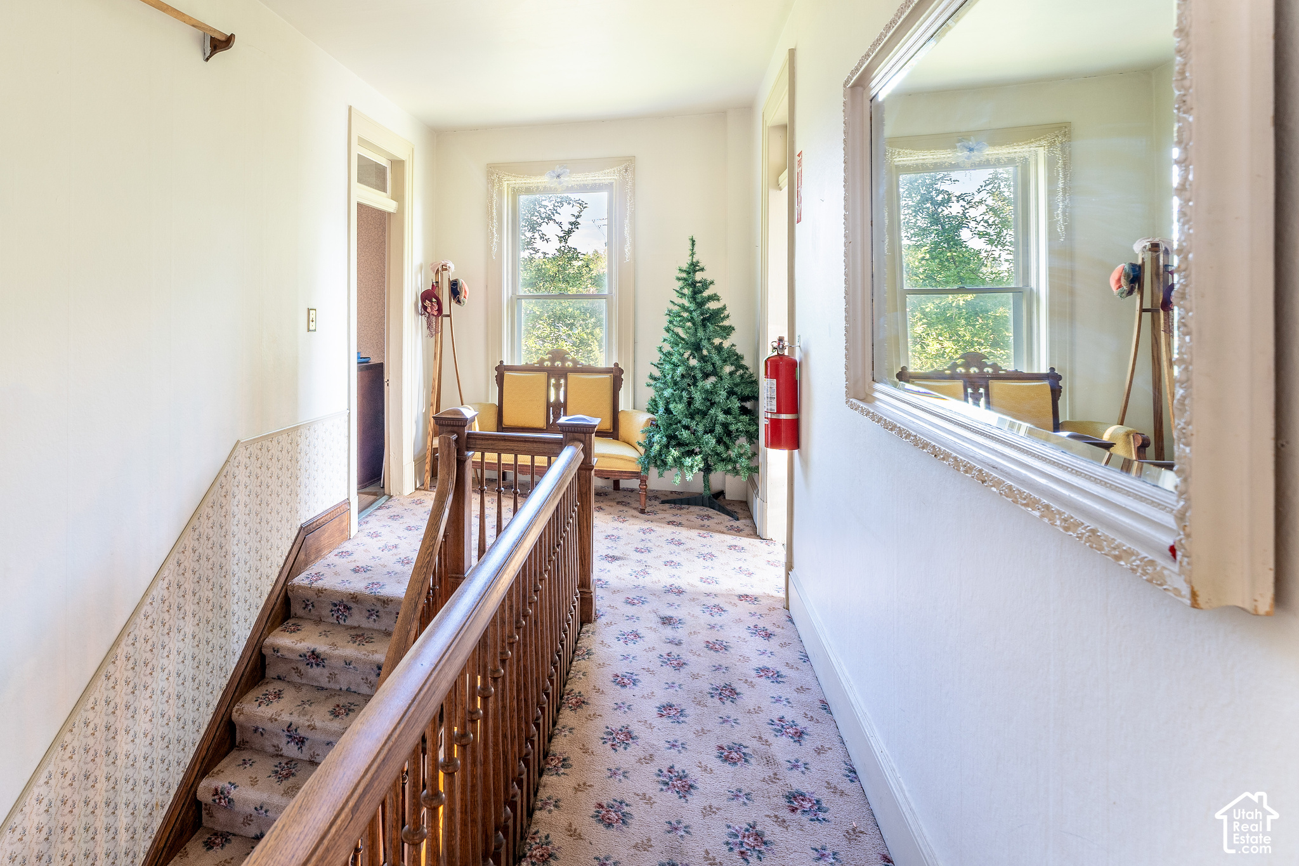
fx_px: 505
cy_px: 433
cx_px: 650
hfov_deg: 104.3
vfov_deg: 81.2
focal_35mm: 14
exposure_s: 1/60
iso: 320
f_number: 8
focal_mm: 14
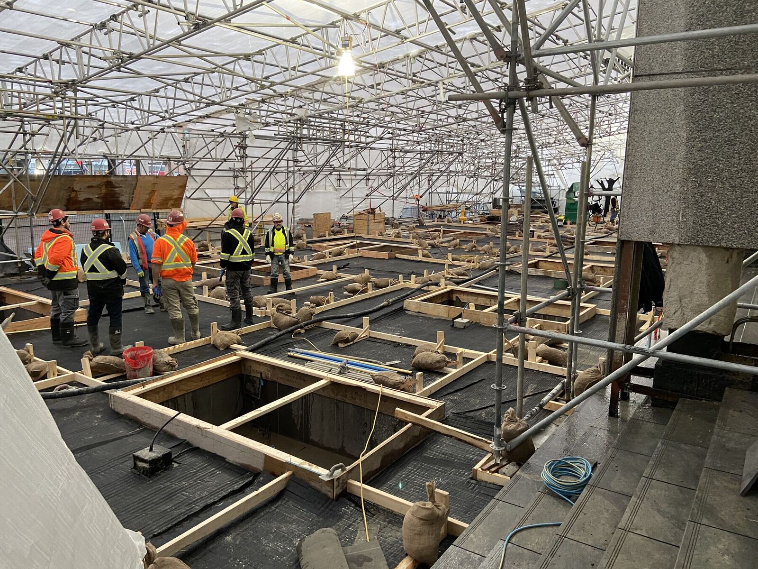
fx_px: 569
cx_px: 379
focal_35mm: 26
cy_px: 284
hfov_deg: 67.3
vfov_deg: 53.1
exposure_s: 1/60
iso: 200
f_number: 1.8
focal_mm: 4.25
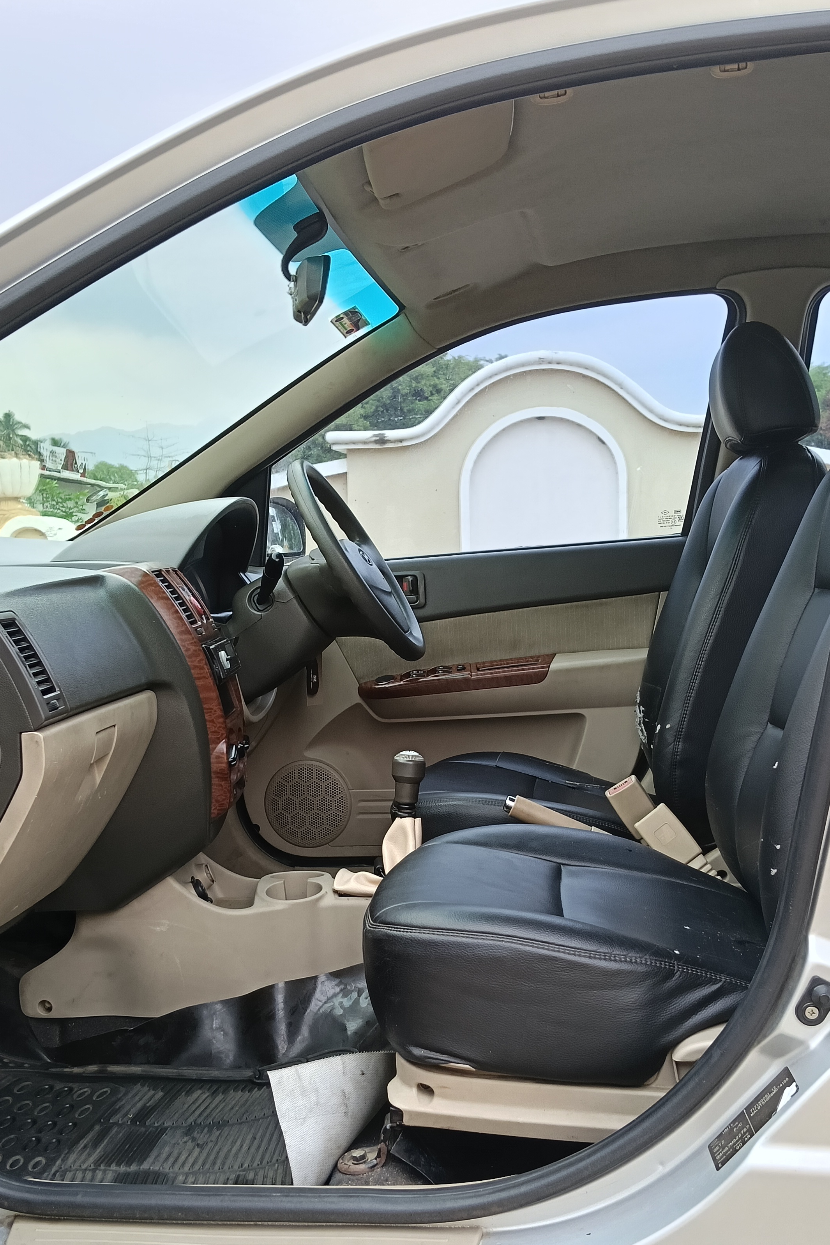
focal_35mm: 36
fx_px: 1245
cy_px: 756
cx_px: 412
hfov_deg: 36.9
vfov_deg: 52.7
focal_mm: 3.98
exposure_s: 1/100
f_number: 1.8
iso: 64
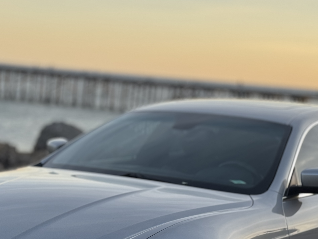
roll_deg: -5.1
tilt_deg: -5.2
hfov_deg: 19.3
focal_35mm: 102
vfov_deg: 14.5
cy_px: 160
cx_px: 145
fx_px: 937
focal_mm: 6.76
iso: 64
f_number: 1.78
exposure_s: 1/1818
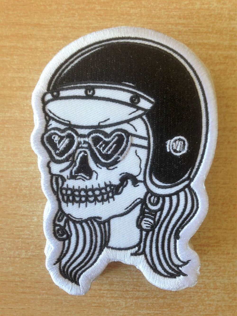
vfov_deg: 55.3
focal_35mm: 33
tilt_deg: -87.8
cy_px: 158
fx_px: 301
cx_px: 118
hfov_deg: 43.0
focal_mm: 4.12
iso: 50
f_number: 2.4
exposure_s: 1/30
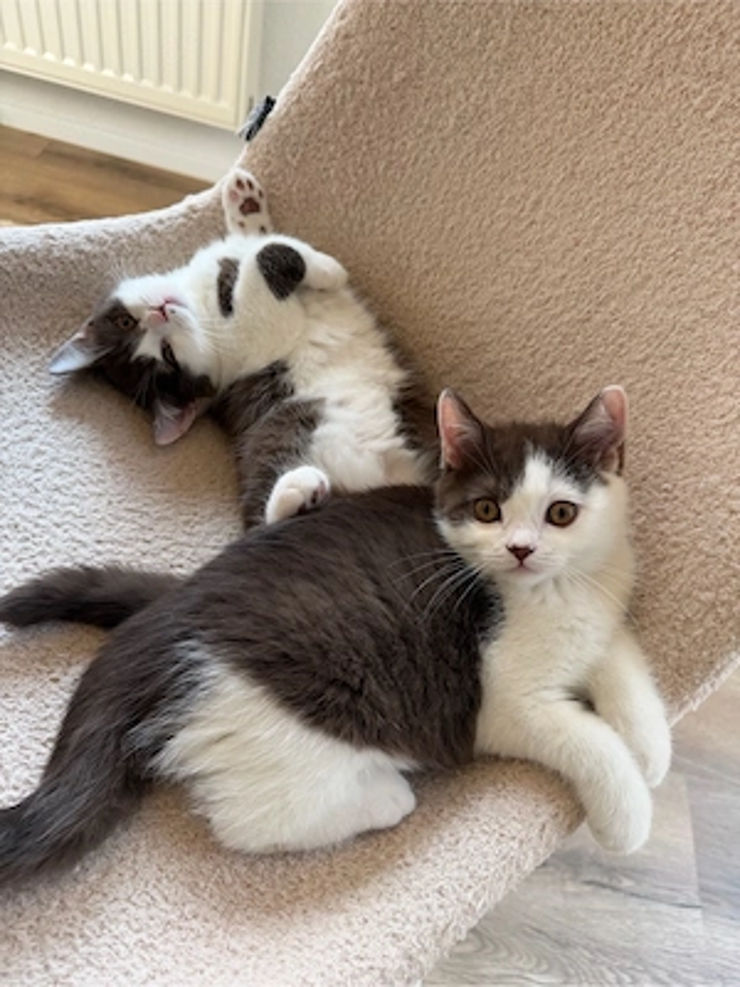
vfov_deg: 71.6
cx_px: 370
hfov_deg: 56.8
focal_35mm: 24
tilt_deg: -52.5
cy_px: 494
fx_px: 684
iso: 80
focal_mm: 6.76
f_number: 1.78
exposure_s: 1/121
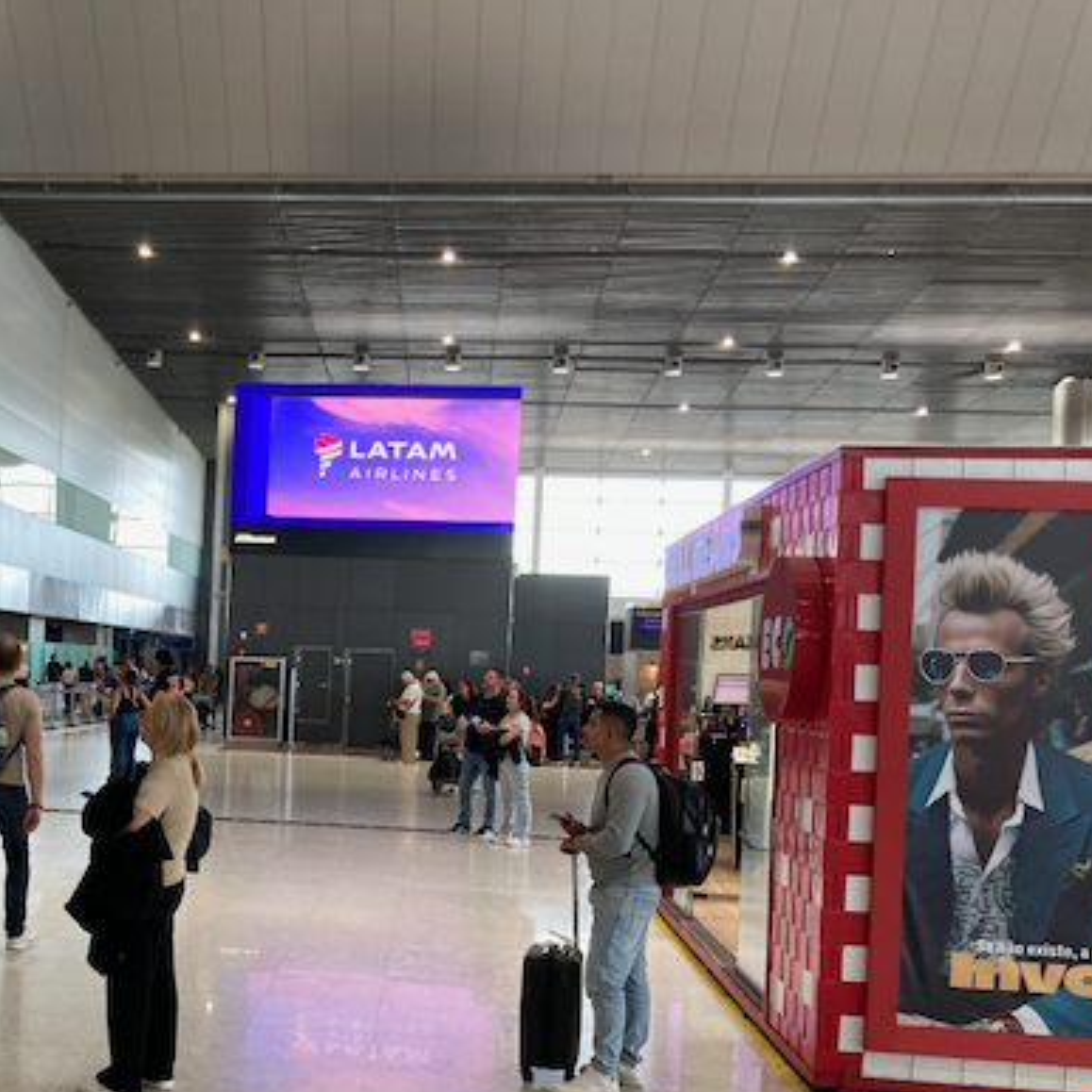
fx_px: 1463
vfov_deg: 40.7
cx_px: 266
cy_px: 670
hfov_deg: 39.7
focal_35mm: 41
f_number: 1.8
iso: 80
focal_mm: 3.99
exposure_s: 1/62
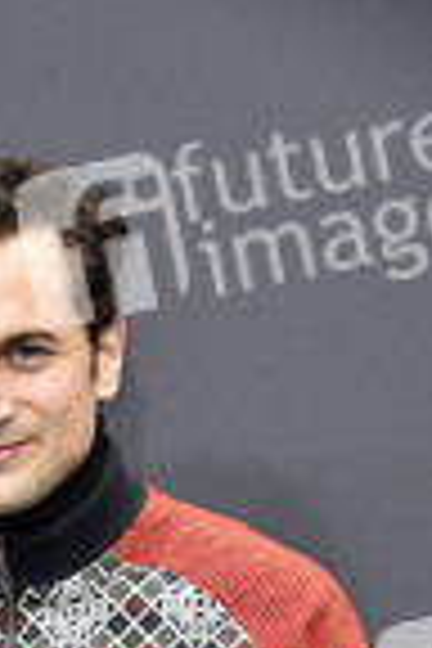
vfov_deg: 10.0
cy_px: 896
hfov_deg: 6.8
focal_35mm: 200
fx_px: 3600
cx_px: -162
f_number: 5.6
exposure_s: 1/160
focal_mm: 72
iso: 250
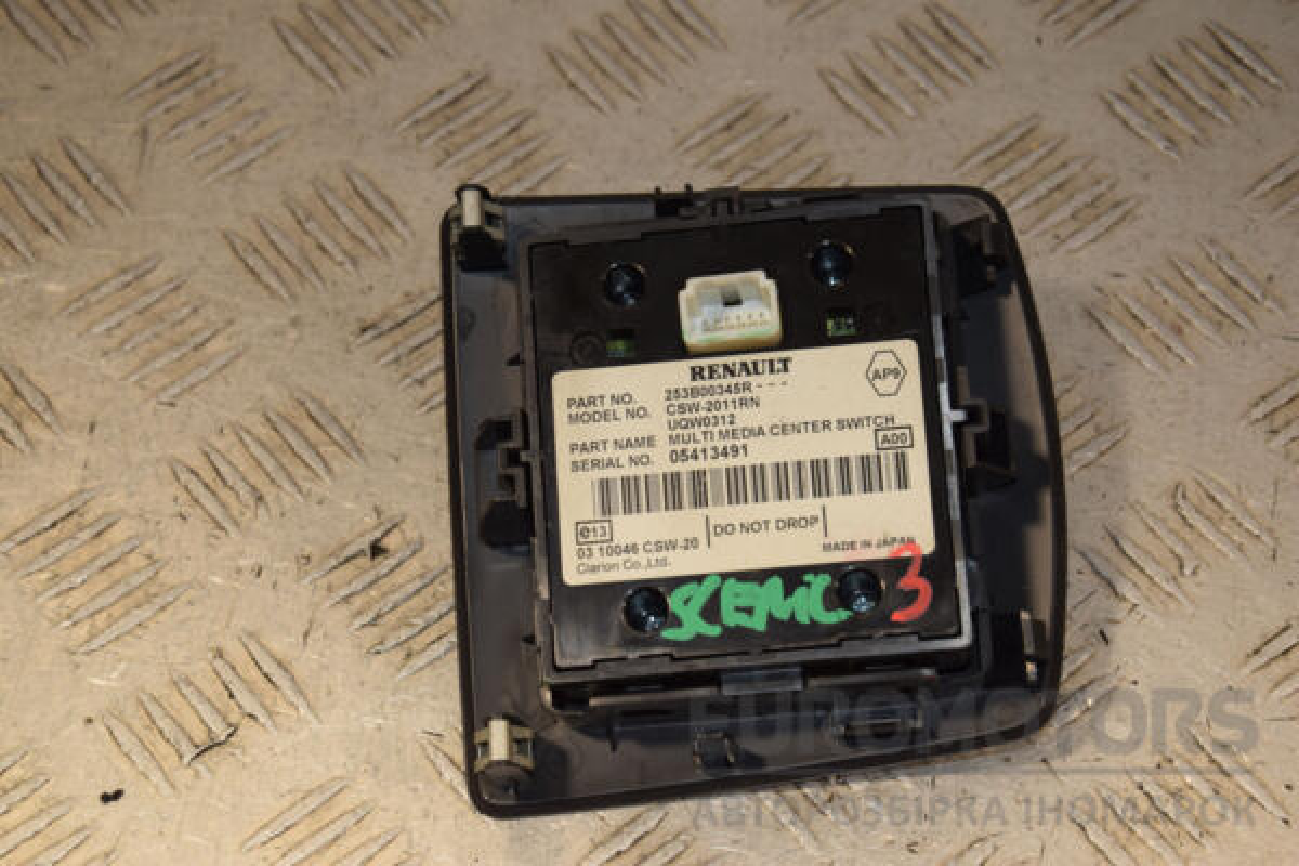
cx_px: 650
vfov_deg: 14.7
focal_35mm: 93
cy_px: 433
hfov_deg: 21.9
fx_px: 3355
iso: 800
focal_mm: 62
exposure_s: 1/200
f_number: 8
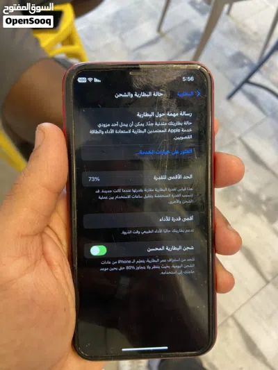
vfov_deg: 67.3
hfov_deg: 53.1
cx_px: 139
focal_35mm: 26
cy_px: 185
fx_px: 278
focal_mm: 4.25
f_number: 1.8
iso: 160
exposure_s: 1/50
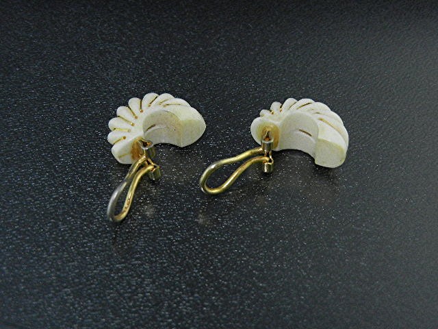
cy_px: 164
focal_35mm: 59
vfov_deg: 24.8
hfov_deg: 32.7
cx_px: 219
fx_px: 747
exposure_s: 1/30
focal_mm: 10.6
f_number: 8
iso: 800
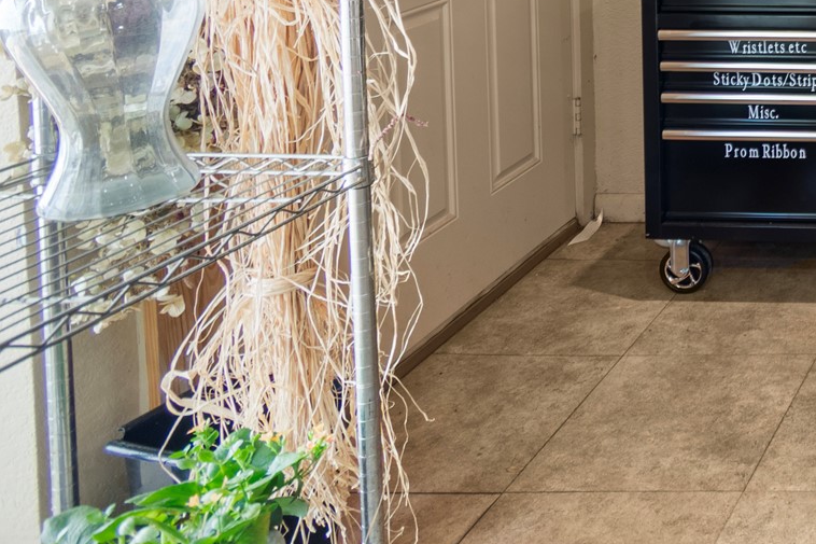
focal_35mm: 43
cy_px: -167
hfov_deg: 30.8
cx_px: 1151
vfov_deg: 26.4
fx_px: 974
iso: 100
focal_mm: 10
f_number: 5
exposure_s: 1/40
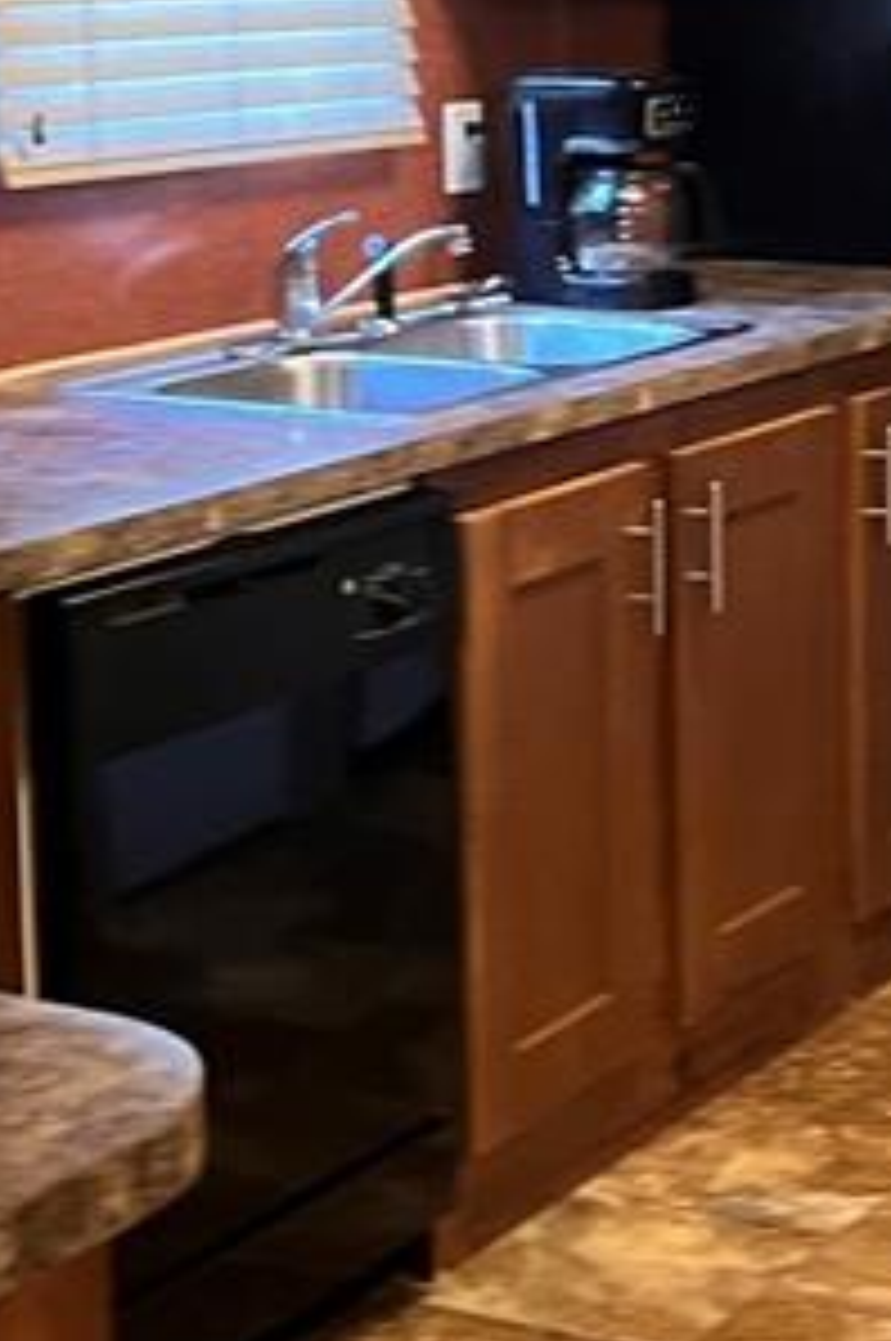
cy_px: 380
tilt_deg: -9.3
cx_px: 814
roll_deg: +0.2
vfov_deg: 21.8
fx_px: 3460
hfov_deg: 14.5
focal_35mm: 93
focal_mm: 5.7
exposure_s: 1/60
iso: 500
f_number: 1.5
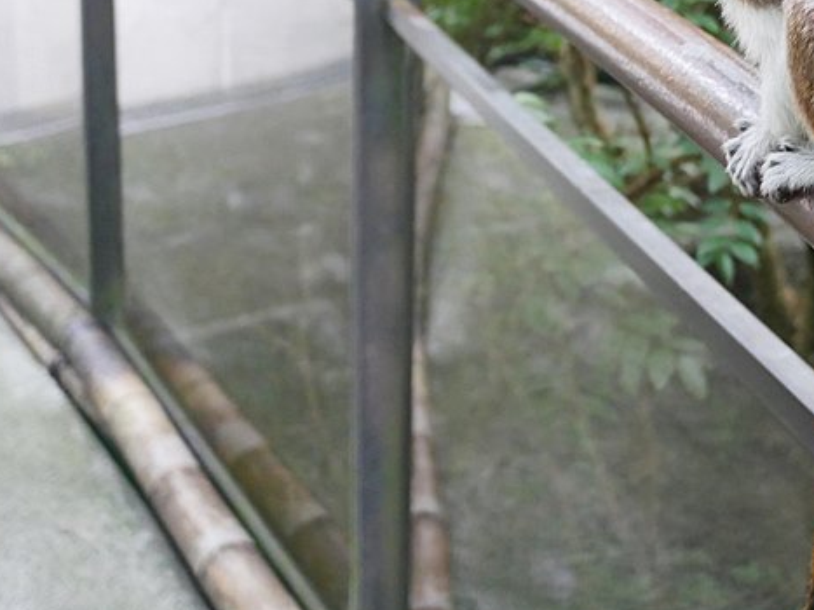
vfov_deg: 23.4
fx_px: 1411
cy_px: 4
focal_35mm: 60
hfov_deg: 31.7
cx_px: 596
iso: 1600
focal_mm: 14
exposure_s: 1/60
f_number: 2.5
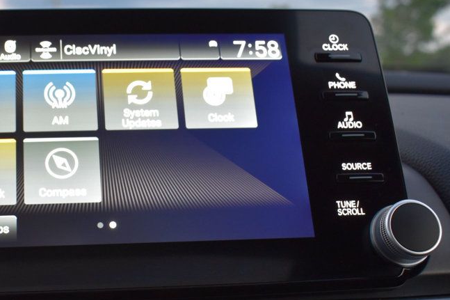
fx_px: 712
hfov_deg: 34.3
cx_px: 111
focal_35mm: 57
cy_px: 200
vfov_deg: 23.7
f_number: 6.3
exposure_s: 1/15
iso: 1400
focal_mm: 24
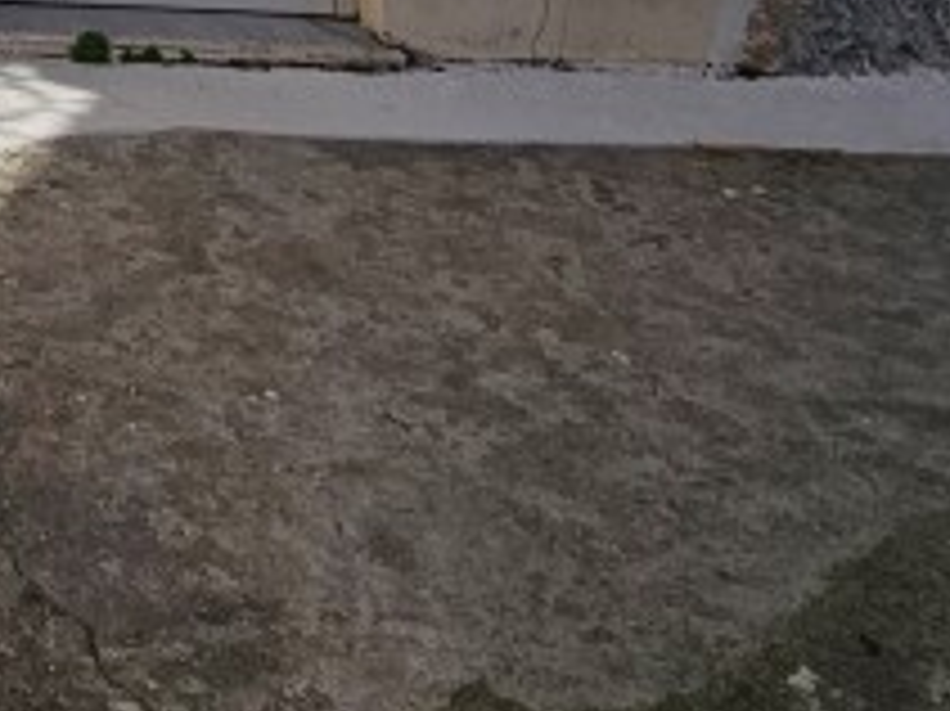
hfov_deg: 24.4
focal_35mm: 63
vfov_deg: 14.8
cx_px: -450
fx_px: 1728
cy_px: -981
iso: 50
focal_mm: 2.2
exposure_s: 1/3540
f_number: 2.2
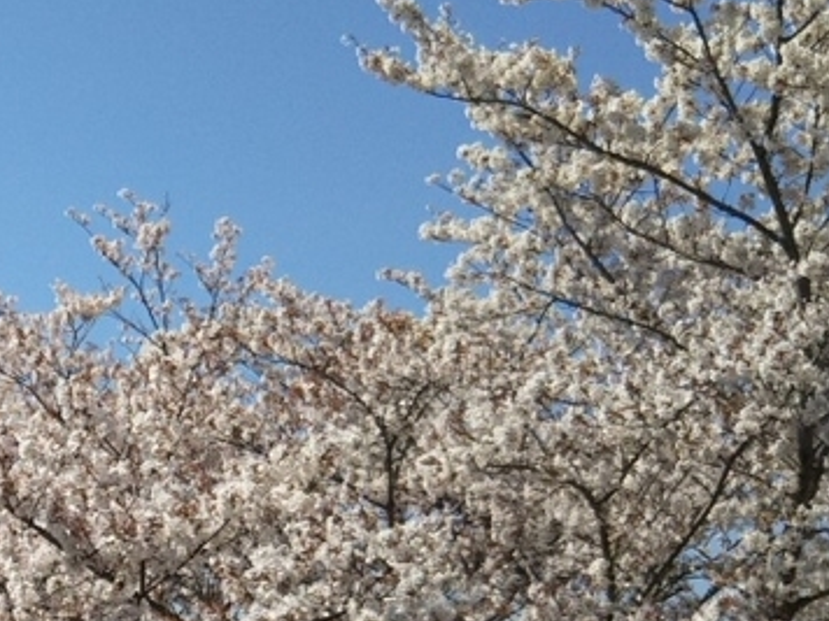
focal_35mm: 101
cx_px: -298
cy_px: 451
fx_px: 2419
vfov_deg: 14.6
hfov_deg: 18.0
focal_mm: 4
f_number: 2.2
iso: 25
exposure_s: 1/1602
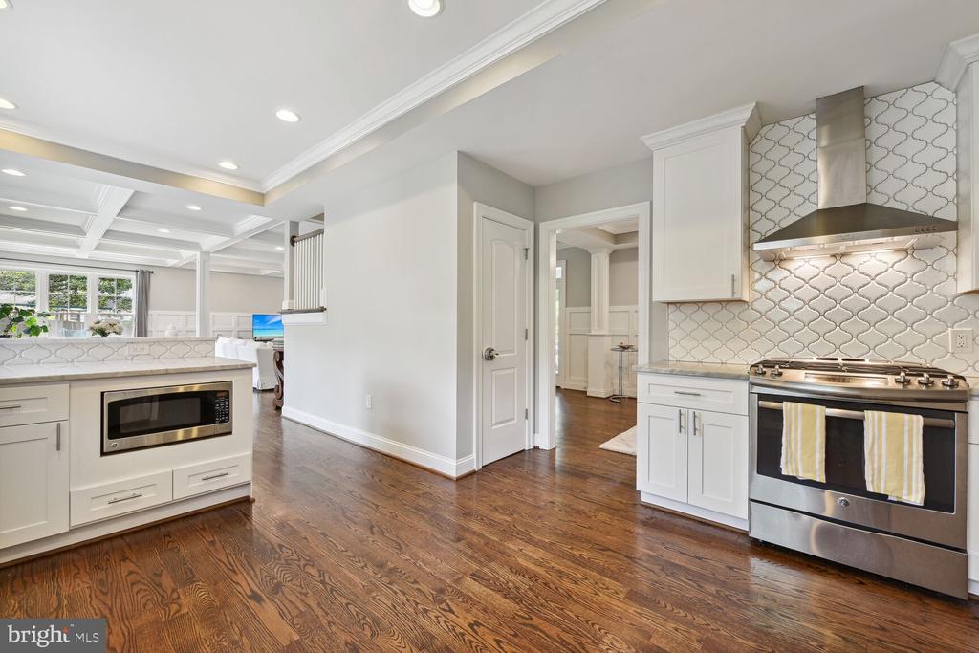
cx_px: 490
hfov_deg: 104.2
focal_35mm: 14
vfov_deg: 81.2
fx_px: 381
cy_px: 326
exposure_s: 1/8
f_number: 8
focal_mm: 14
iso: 200
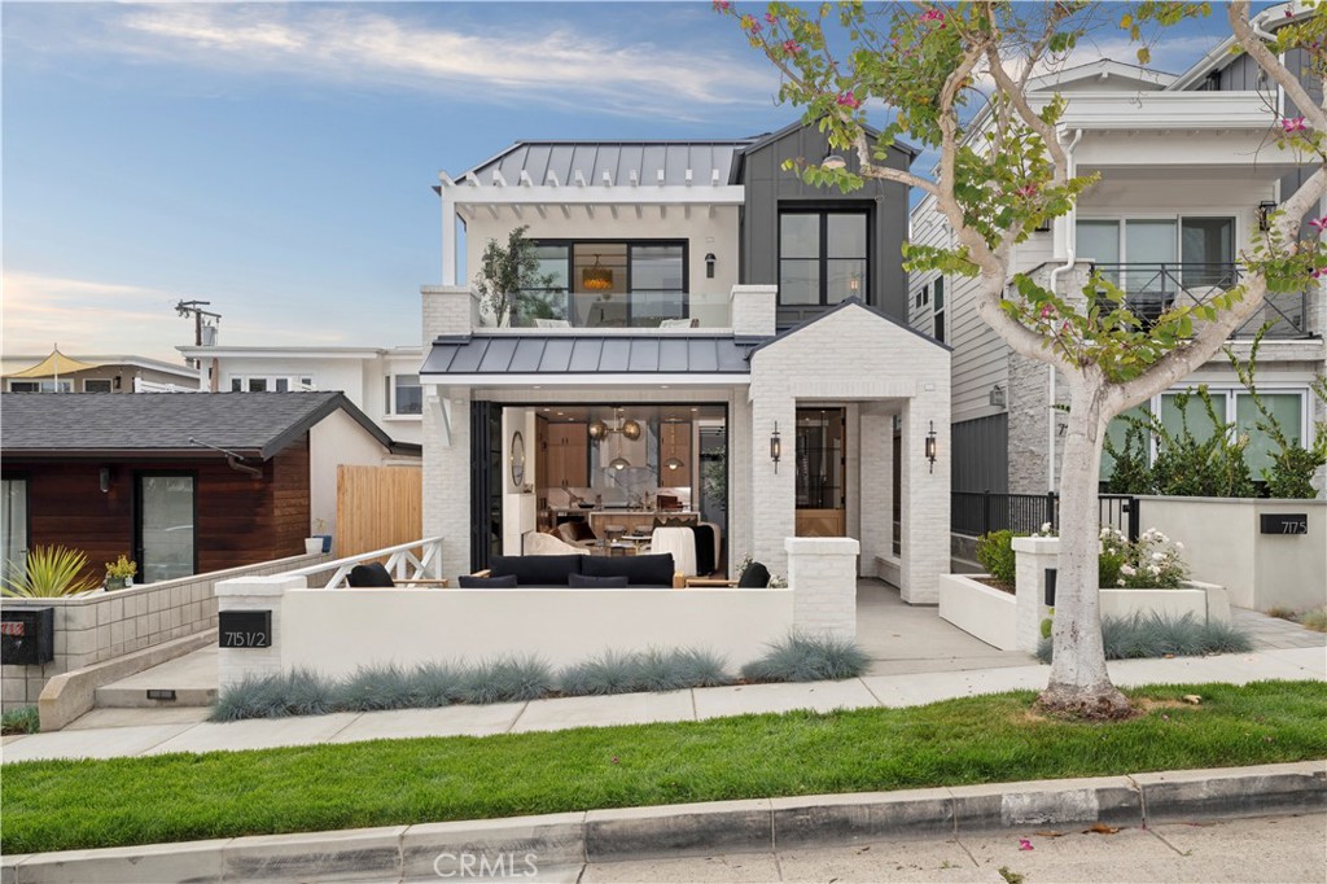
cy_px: 442
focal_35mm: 24
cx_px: 664
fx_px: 884
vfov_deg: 53.1
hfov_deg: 73.8
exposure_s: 1/250
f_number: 9
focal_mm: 24
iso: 100
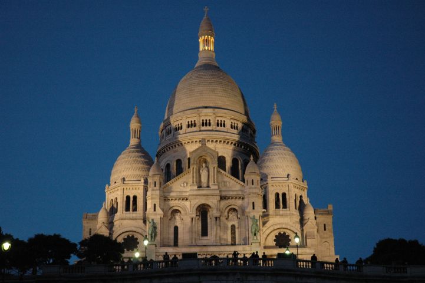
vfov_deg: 16.5
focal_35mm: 82
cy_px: 142
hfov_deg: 24.6
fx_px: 973
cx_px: 212
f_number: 4.5
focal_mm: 55
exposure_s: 1/20
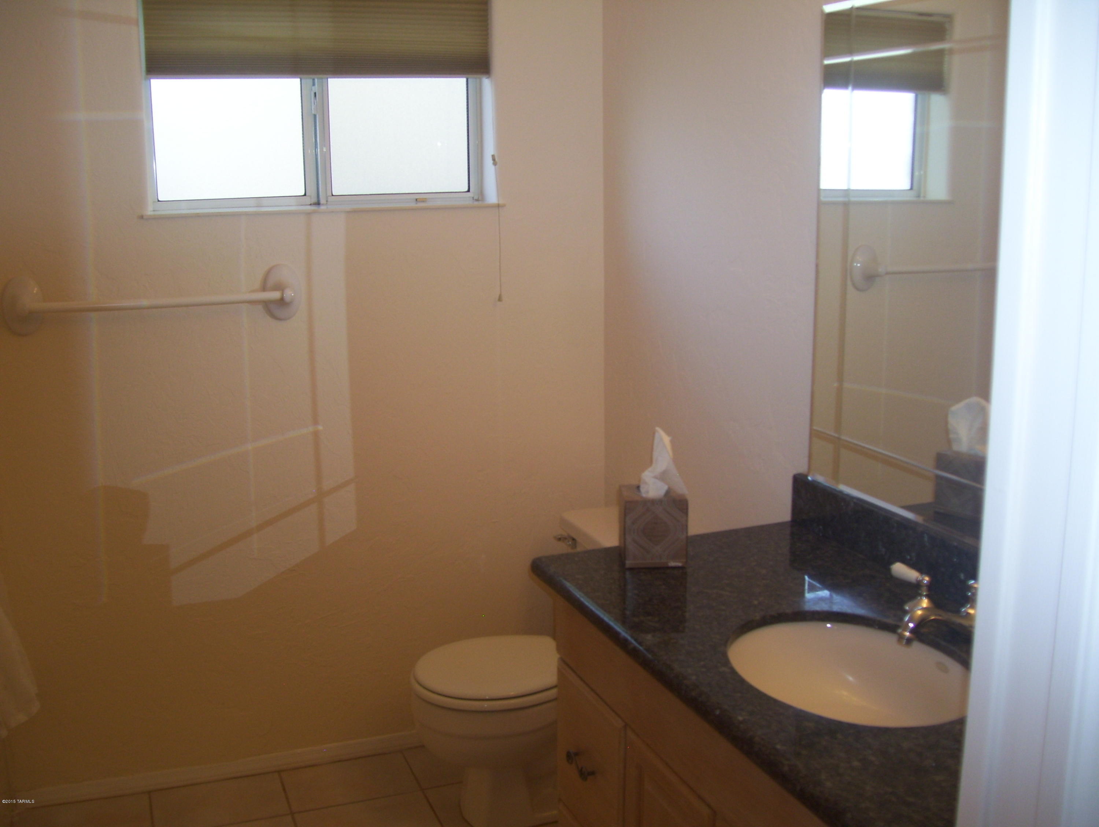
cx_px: 550
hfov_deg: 51.3
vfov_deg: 39.7
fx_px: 1144
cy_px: 414
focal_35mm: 36
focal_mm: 6
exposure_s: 1/60
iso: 80
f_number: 2.7
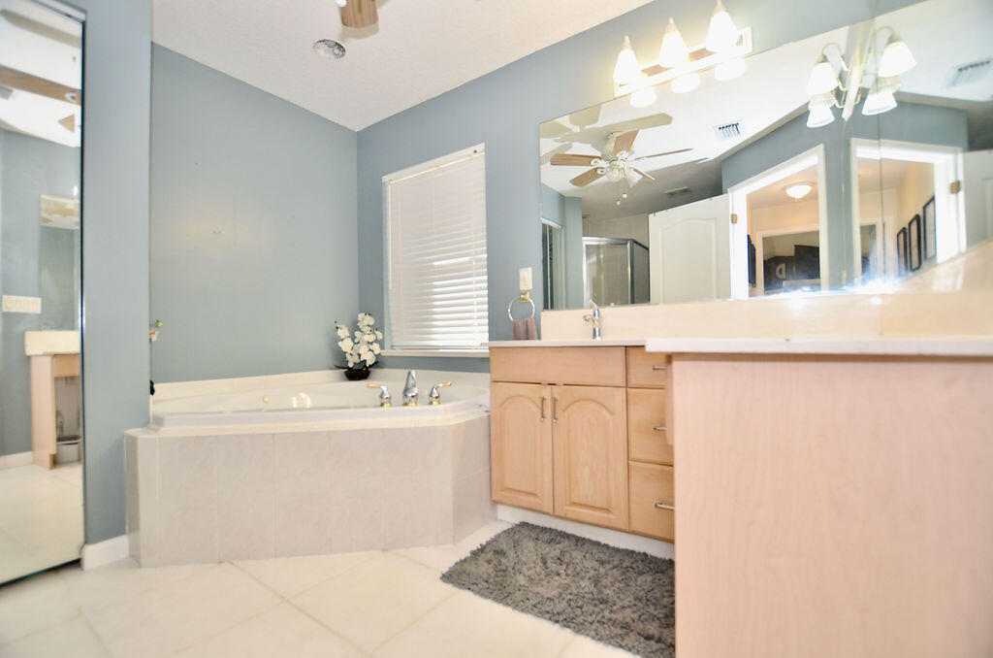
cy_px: 329
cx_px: 496
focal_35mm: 15
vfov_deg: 77.1
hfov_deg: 100.5
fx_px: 413
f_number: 4
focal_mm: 10
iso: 320
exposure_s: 1/60
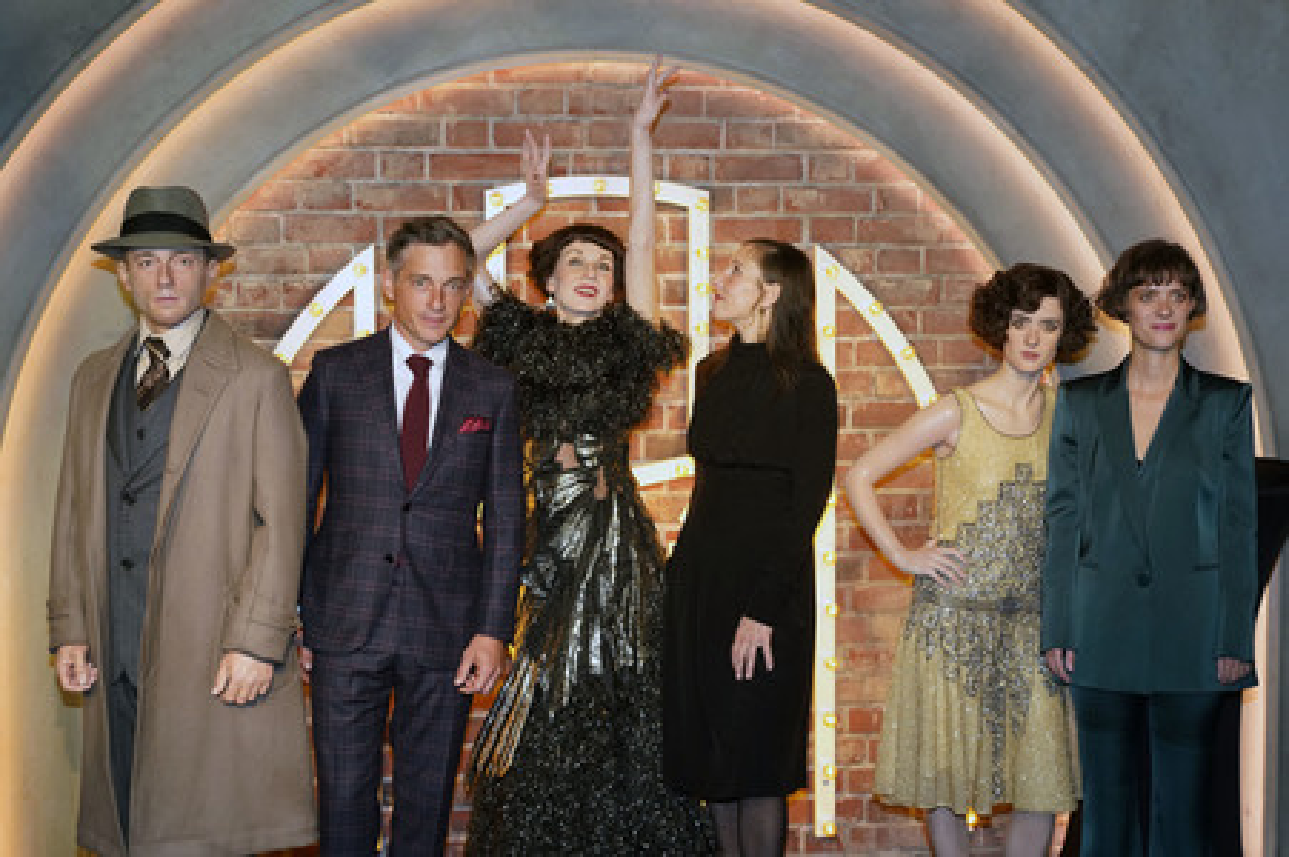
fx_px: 1646
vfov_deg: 29.2
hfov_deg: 42.8
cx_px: 644
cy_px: 428
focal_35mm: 46
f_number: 4
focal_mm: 46
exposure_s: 1/100
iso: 2000
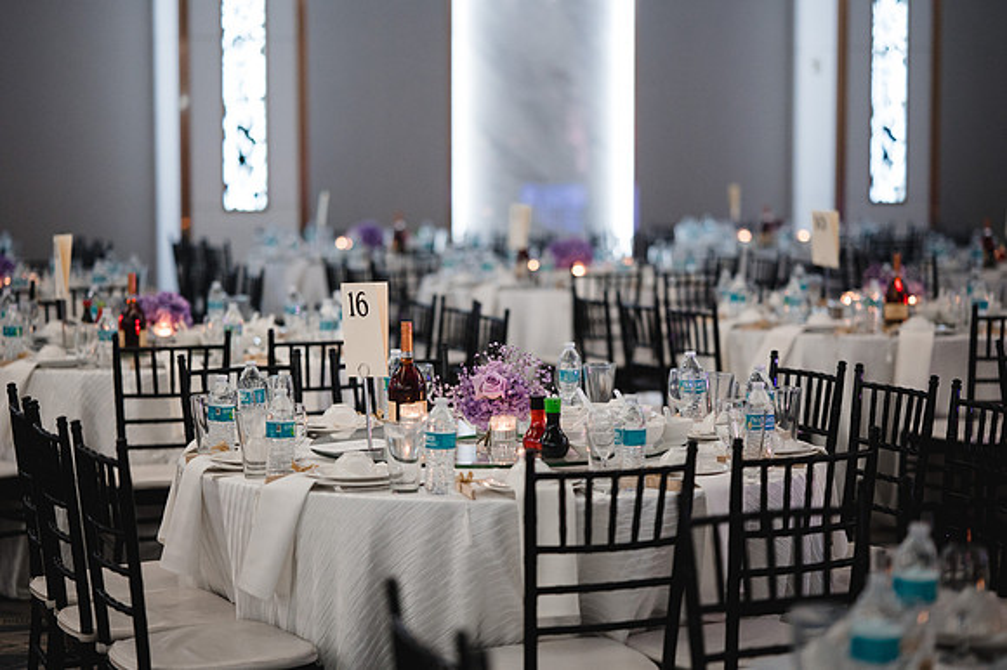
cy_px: 335
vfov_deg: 16.0
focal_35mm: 85
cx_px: 504
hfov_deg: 23.9
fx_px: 2380
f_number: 1.8
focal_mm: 85
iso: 2000
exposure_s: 1/250
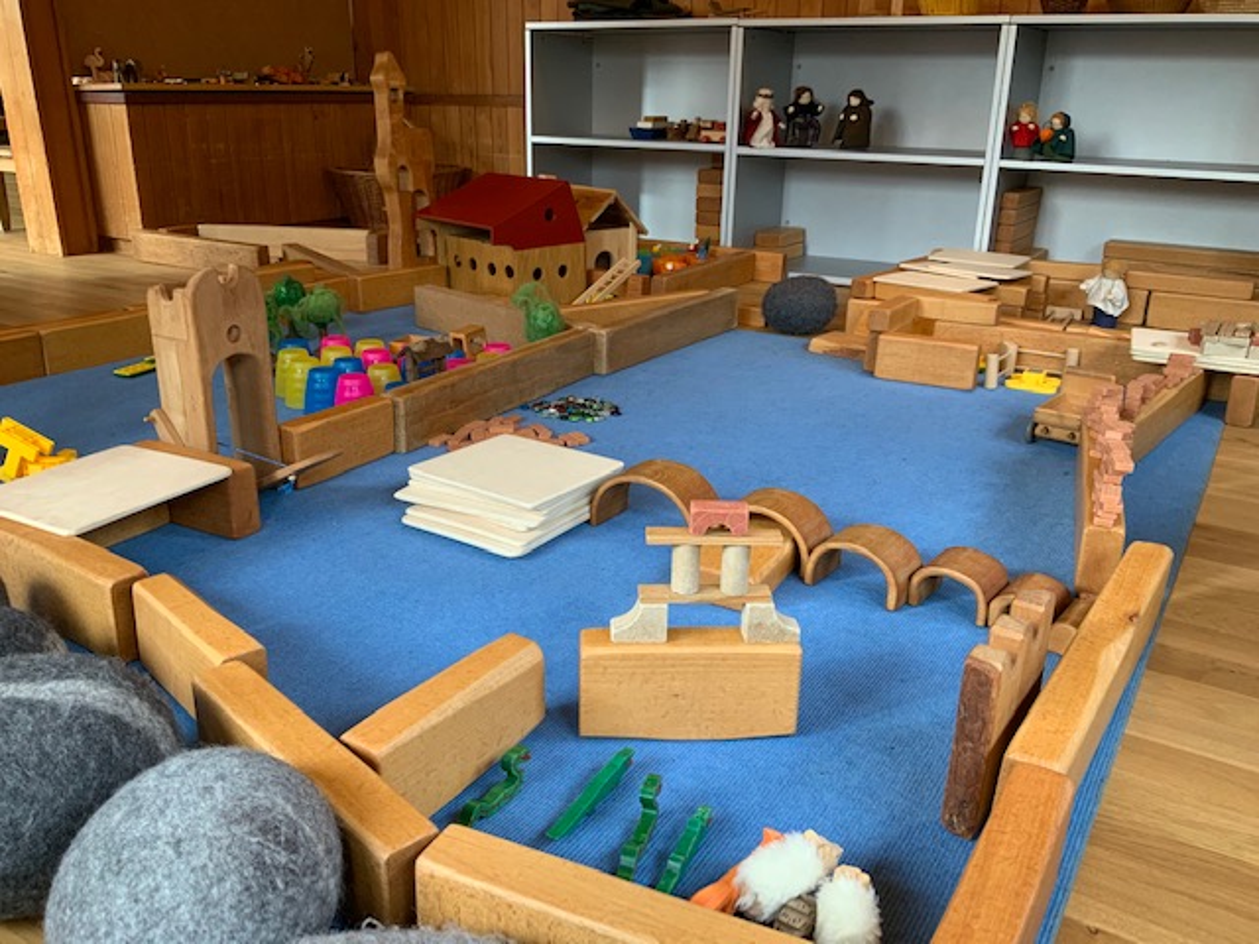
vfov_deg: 48.2
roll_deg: -0.2
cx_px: 630
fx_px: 1055
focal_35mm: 29
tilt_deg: -20.5
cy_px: 472
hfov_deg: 61.7
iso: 64
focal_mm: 3
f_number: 1.8
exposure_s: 1/50
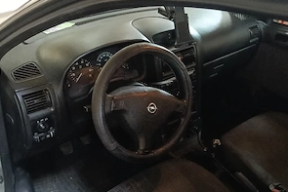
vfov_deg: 35.0
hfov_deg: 50.7
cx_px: 143
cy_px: 115
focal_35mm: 38
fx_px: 304
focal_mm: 3.98
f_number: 1.8
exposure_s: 1/16.7
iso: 1250
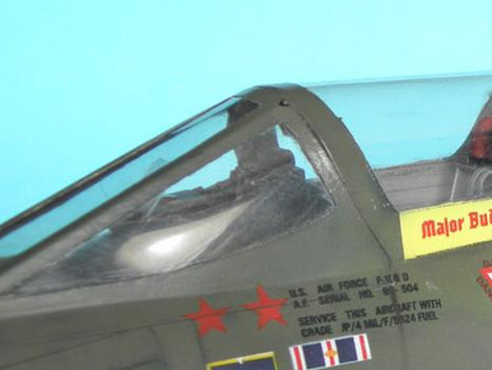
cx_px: 644
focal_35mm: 105
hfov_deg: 17.5
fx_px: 1493
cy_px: 378
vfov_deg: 13.9
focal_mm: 6.8
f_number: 3.7
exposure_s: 1/8
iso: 100
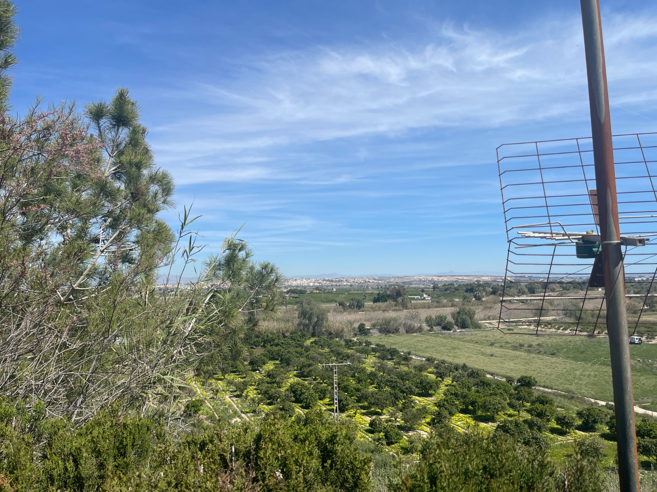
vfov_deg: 54.9
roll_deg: +0.5
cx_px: 328
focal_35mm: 25
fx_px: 474
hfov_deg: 69.4
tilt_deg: +4.6
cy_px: 246
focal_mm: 5.1
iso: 32
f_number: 1.6
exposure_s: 1/4717
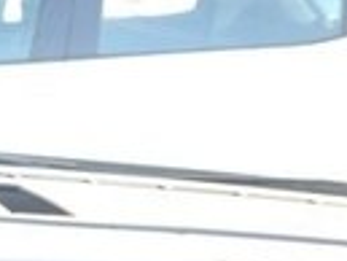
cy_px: 443
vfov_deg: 9.6
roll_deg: -2.2
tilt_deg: -15.9
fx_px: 1485
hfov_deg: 12.7
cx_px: -156
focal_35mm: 148
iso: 32
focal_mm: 4.15
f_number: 2.2
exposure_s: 1/50
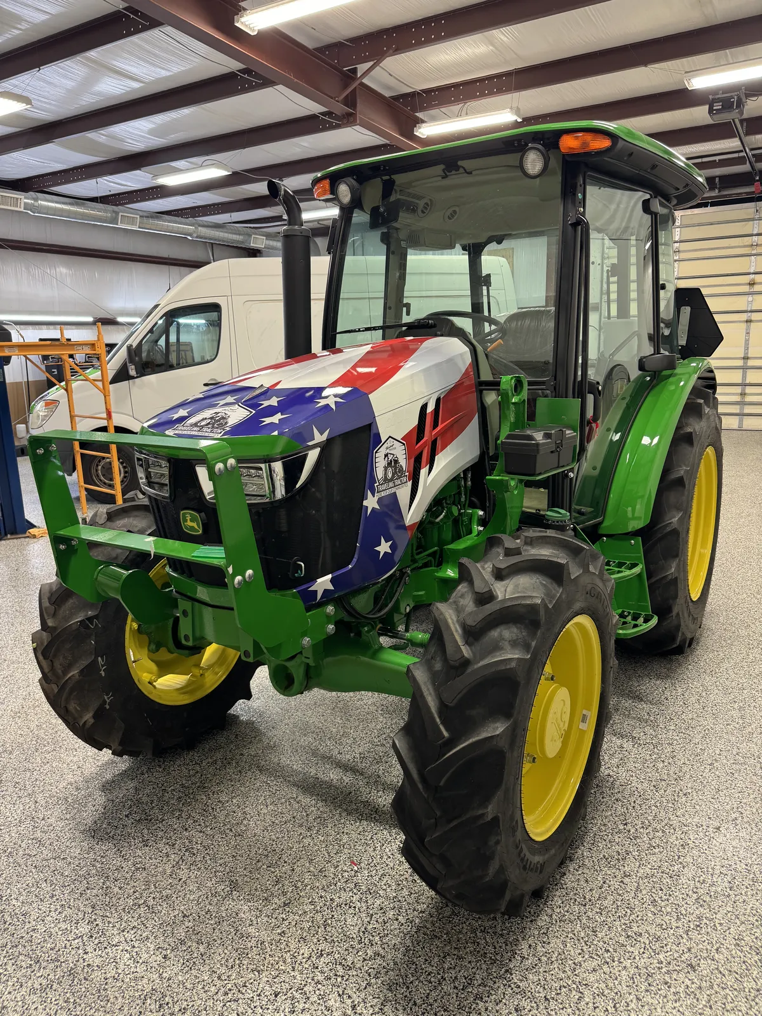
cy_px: 508
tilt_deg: -11.8
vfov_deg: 71.6
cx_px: 381
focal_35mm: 24
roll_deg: +1.4
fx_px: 704
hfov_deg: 56.8
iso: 125
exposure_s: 1/60
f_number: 1.78
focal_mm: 6.76
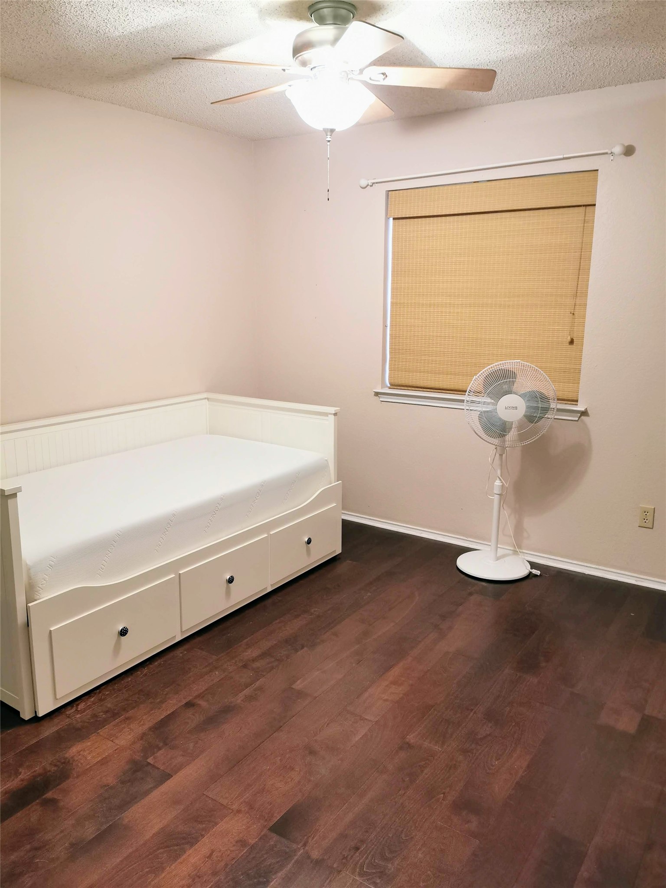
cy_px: 444
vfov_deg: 65.3
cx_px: 333
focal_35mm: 27
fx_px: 693
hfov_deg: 51.4
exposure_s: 1/40
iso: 400
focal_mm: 5.56
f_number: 1.6
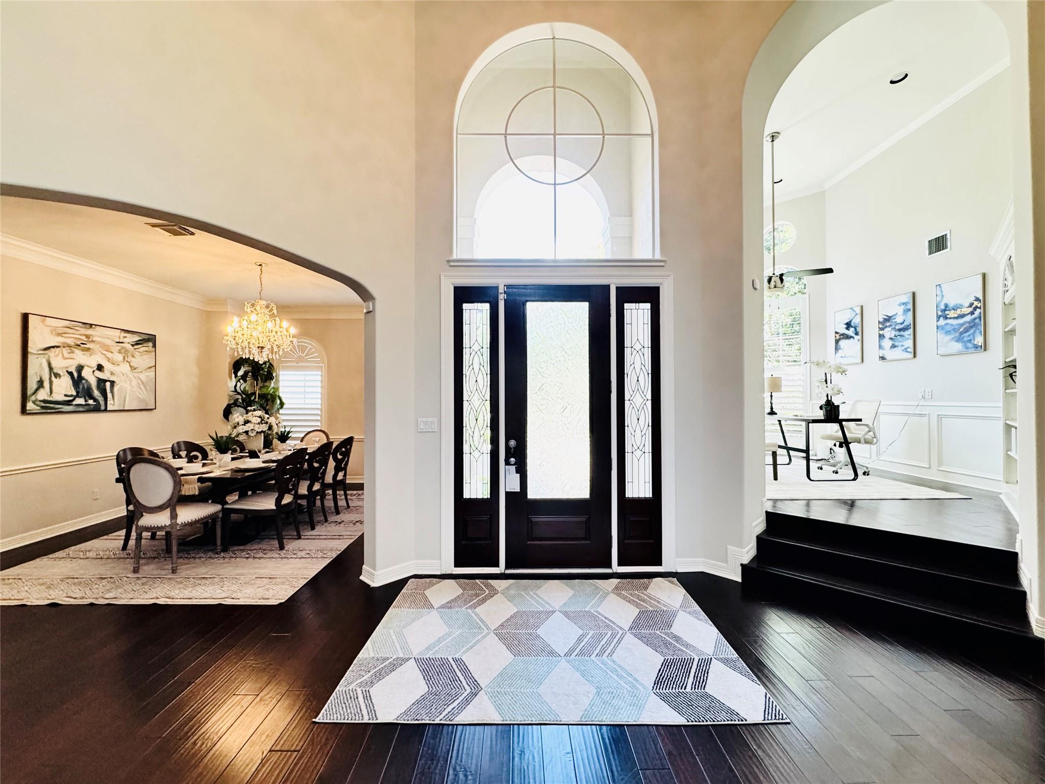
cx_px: 522
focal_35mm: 14
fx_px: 423
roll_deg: -0.1
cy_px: 392
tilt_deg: -0.4
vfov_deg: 85.7
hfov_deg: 102.1
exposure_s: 1/120
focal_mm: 2.22
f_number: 2.2
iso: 320
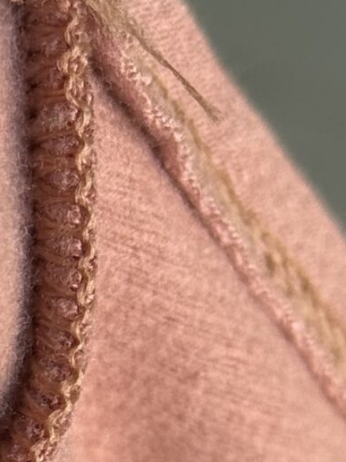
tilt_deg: -48.2
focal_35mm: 238
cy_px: 773
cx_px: -53
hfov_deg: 6.2
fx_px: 3172
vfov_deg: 8.1
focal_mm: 6.76
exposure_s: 1/186
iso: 64
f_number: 1.78
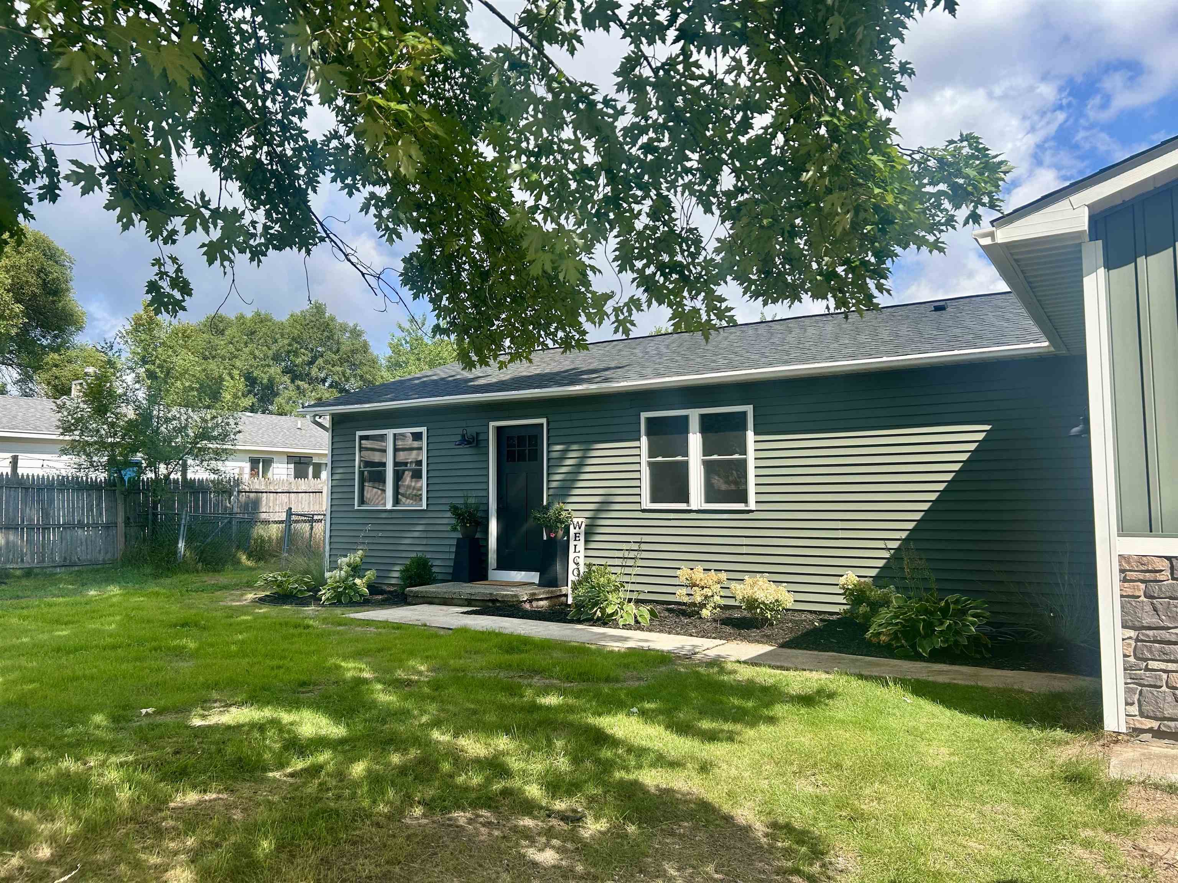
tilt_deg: +4.6
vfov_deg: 53.1
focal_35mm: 26
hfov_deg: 67.3
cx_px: 589
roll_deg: +0.7
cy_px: 442
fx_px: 885
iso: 50
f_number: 1.5
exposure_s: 1/2457
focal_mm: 5.7
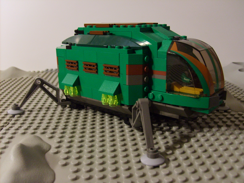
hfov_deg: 52.6
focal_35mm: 35
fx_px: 247
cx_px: 122
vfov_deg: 40.7
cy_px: 92
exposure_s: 1/20
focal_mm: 5.8
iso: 140
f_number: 2.8
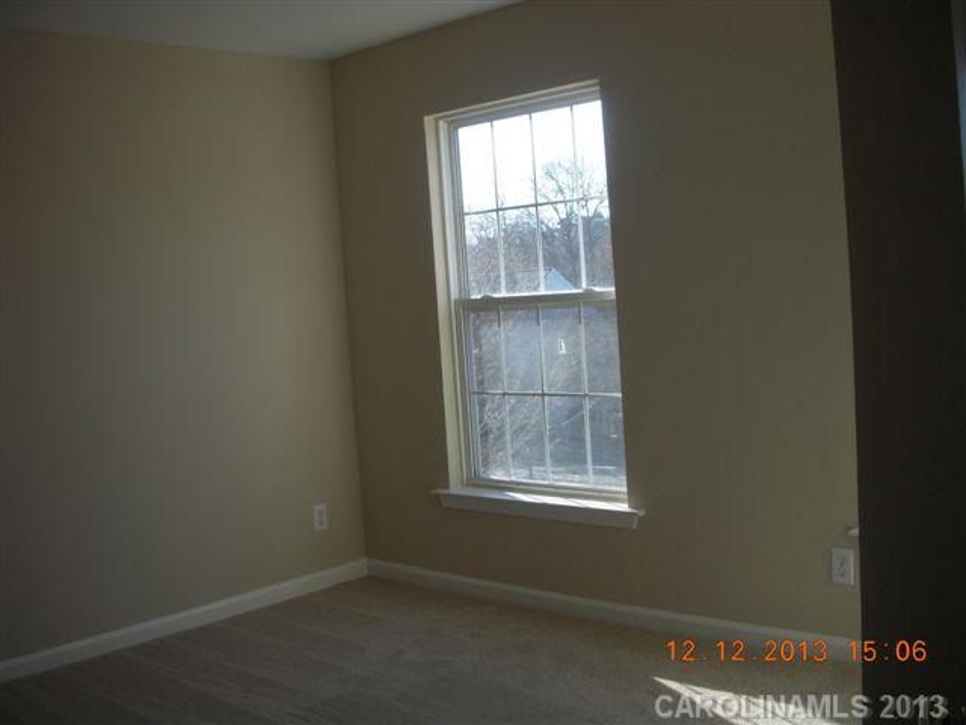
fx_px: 1060
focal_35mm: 38
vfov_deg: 37.7
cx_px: 483
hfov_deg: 49.0
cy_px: 362
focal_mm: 6.3
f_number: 3.3
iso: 100
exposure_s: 1/250
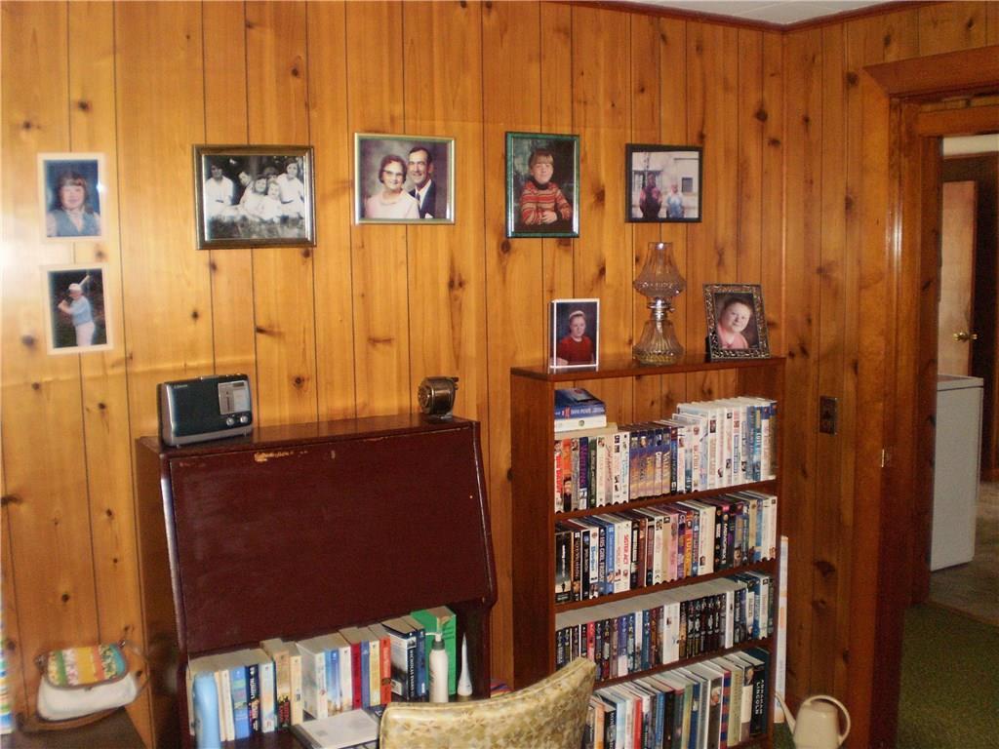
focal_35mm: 36
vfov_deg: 39.7
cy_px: 374
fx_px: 1039
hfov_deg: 51.4
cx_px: 500
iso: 320
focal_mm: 6.3
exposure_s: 1/30
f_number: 3.1
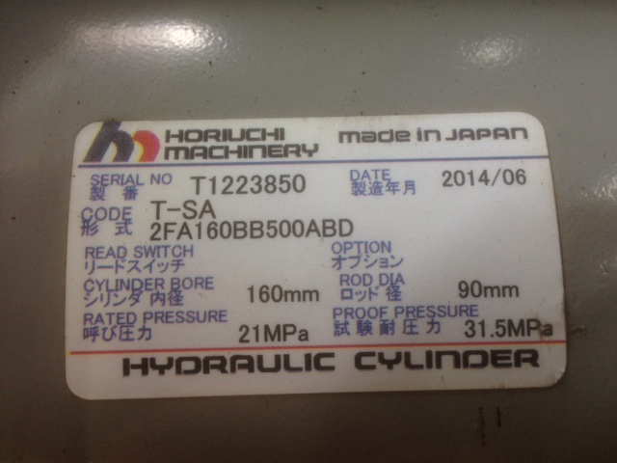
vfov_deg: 42.9
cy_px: 232
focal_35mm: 33
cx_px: 308
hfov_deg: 55.4
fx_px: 588
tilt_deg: -79.8
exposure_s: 1/20
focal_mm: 4.12
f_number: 2.4
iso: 64
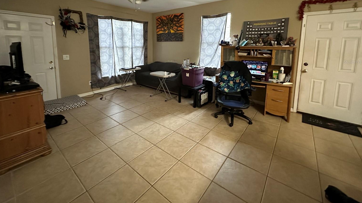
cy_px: 62
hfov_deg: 99.3
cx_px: 176
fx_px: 154
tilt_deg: -6.8
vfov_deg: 64.7
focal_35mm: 16
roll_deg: +0.0
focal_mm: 2.22
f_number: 2.2
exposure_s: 1/60
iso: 1000
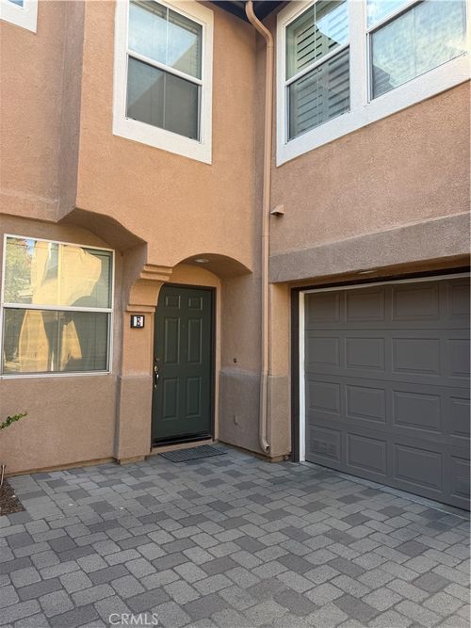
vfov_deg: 71.6
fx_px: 436
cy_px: 314
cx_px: 236
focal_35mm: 24
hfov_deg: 56.8
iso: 80
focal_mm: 6.76
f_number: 1.78
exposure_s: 1/387
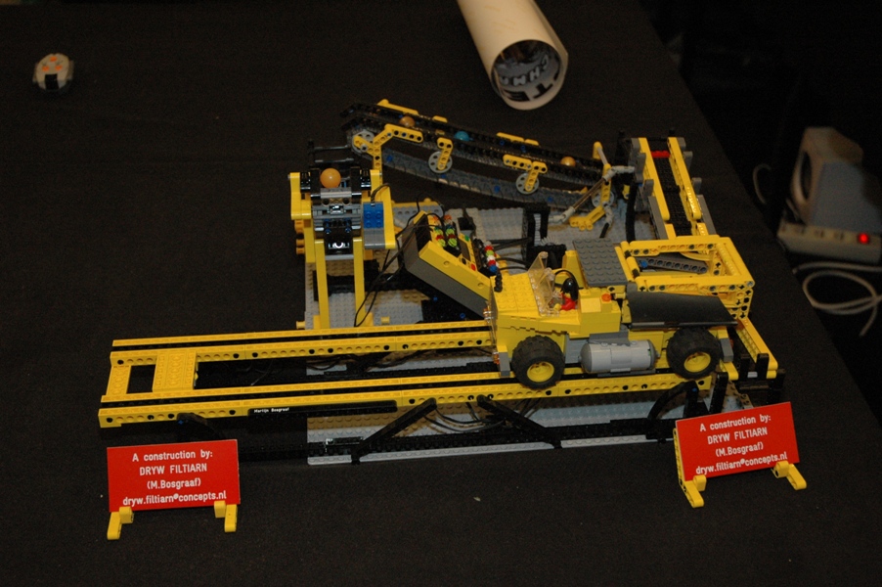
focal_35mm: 51
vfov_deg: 26.4
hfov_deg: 38.9
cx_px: 441
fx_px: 1249
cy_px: 294
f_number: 4.2
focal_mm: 34
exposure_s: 1/60
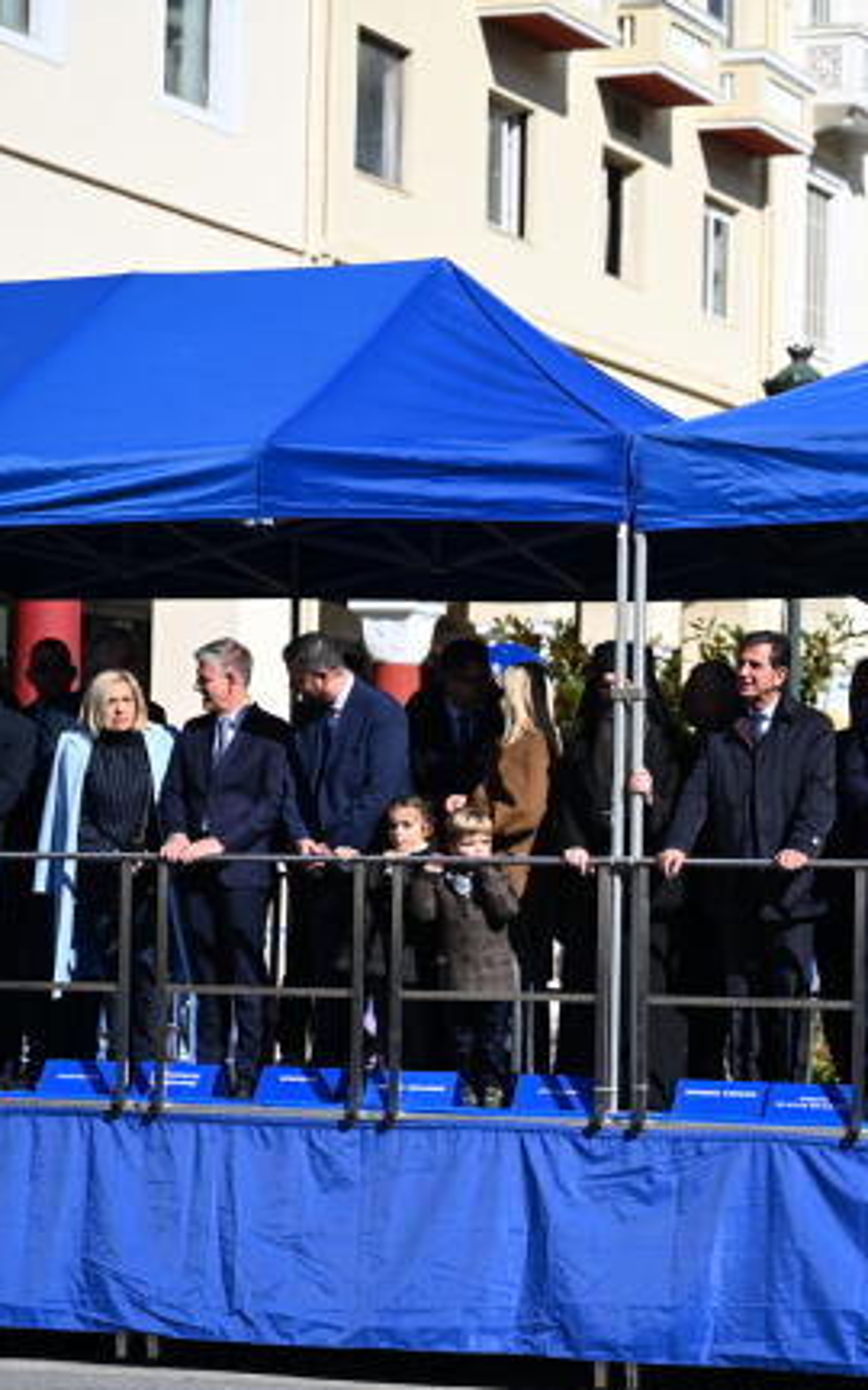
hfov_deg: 11.9
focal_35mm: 109
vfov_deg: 19.1
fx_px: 4126
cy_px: 703
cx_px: 746
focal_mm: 70
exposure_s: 1/8000
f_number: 2.8
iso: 320
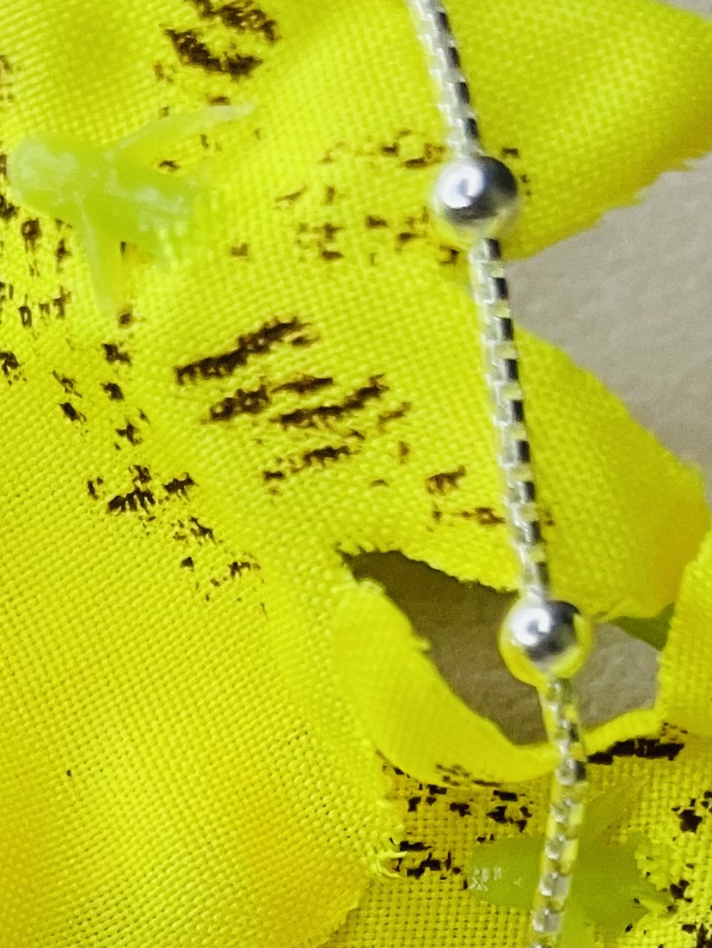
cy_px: 1572
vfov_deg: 17.7
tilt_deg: -62.1
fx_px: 2604
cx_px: -109
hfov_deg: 15.1
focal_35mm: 95
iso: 160
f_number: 1.6
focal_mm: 4.2
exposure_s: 1/60
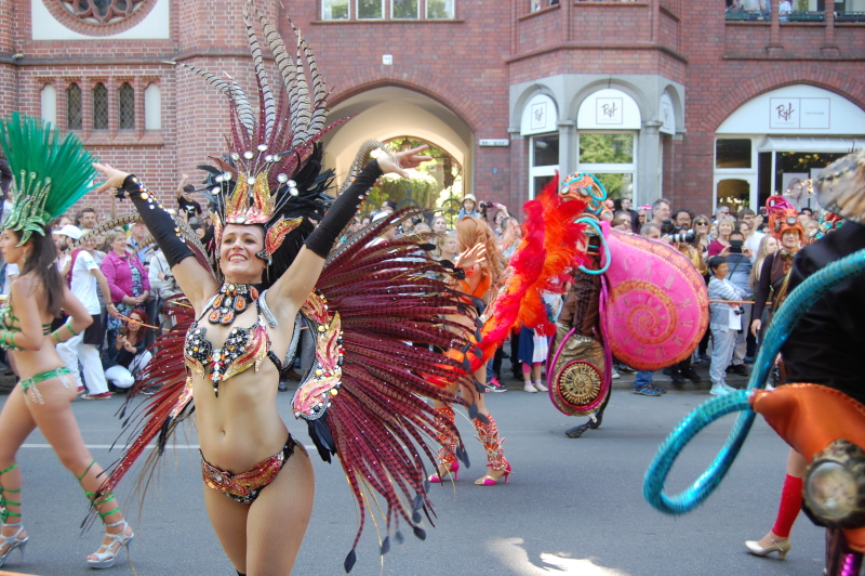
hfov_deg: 49.6
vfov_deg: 34.2
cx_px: 432
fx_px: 936
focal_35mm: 39
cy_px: 288
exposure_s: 1/100
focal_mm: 26
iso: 400
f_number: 5
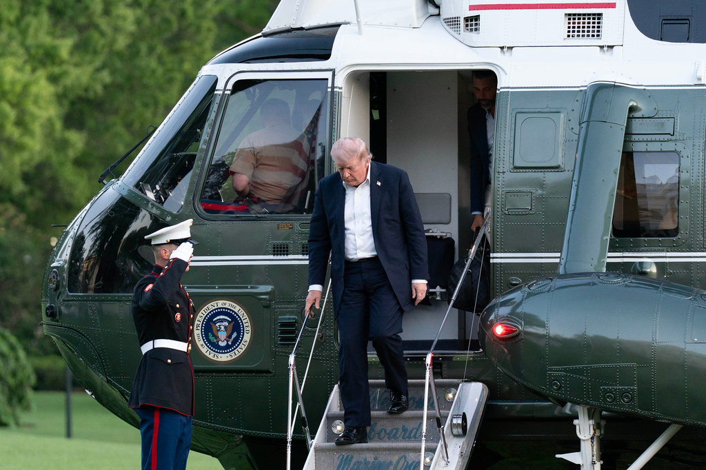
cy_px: 235
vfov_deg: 6.9
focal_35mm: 200
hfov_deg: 10.3
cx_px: 353
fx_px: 3921
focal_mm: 200
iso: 1000
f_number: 3.5
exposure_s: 1/320
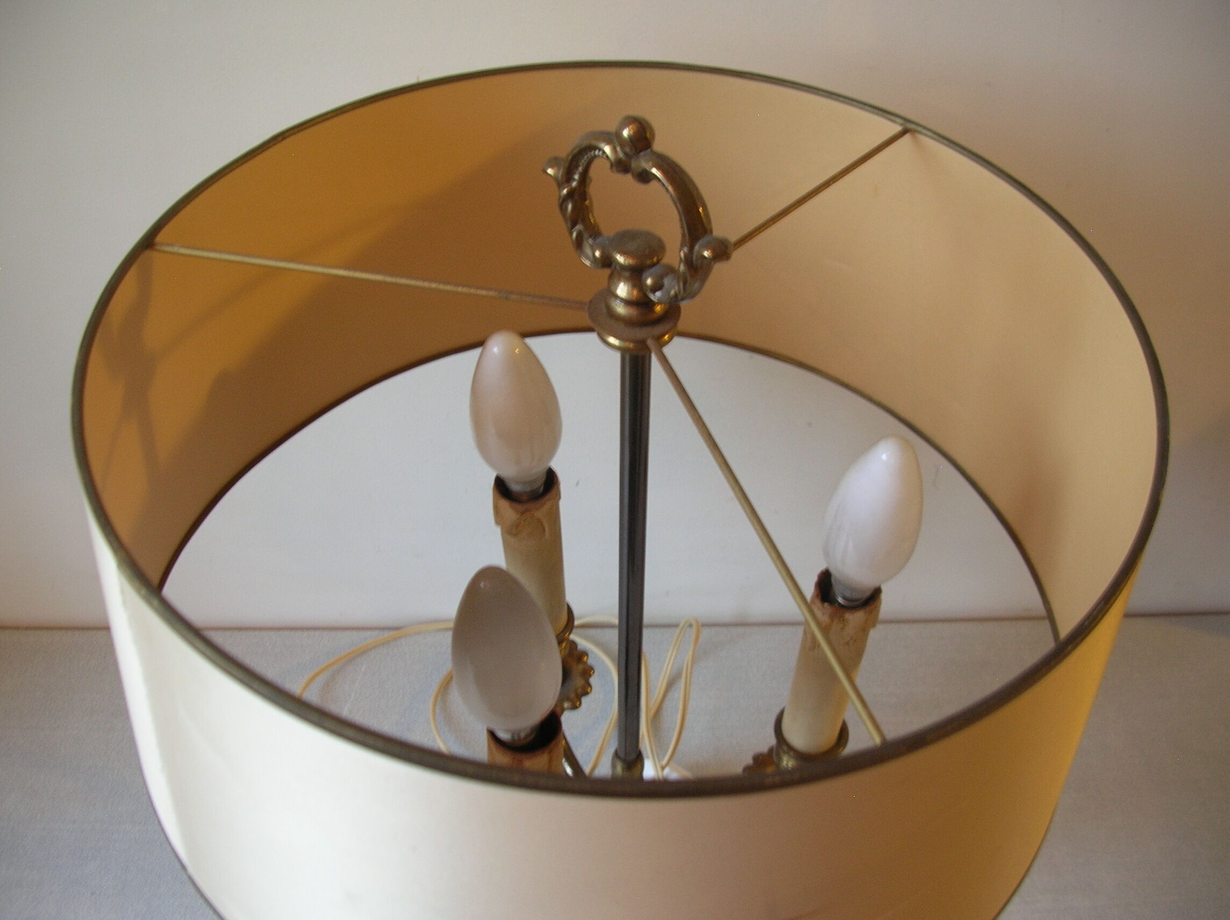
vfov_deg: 40.6
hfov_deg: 52.7
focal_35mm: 35
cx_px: 615
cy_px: 460
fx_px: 1243
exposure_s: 1/5.6
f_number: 2.8
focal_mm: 5.8
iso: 60
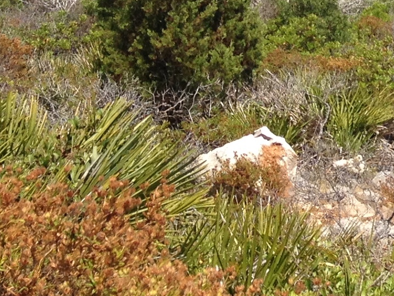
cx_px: 652
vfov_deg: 8.8
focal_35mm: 160
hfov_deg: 11.6
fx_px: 1822
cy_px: -282
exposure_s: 1/1534
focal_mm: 4.28
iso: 50
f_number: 2.4
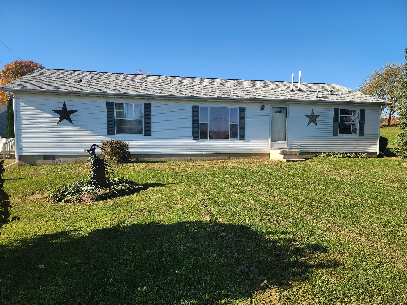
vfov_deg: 58.9
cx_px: 204
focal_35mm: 23
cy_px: 152
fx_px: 270
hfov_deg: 73.9
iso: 12
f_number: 1.8
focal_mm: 6.4
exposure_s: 1/560
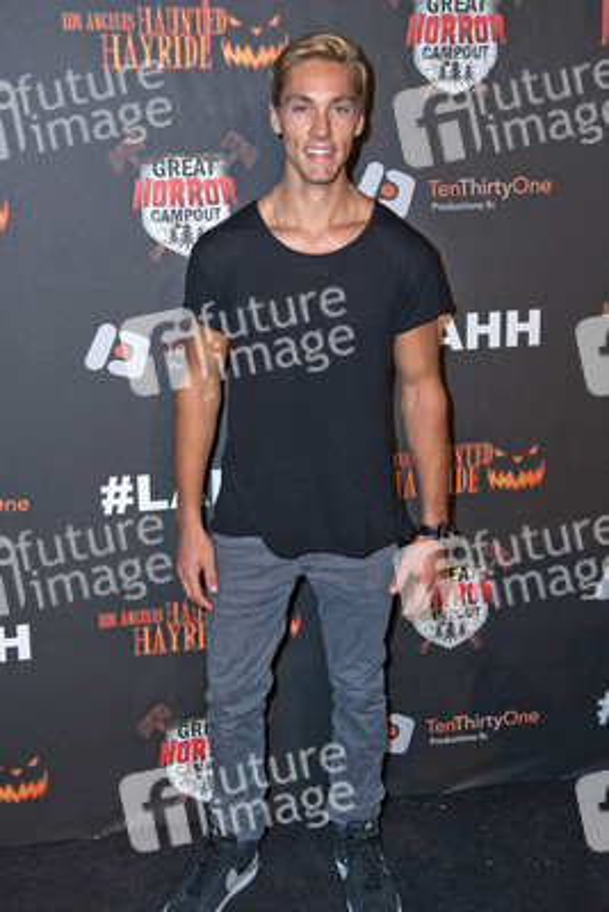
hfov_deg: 33.4
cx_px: 304
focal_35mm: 40
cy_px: 456
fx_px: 1014
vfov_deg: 48.4
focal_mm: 40
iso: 400
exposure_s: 1/320
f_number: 4
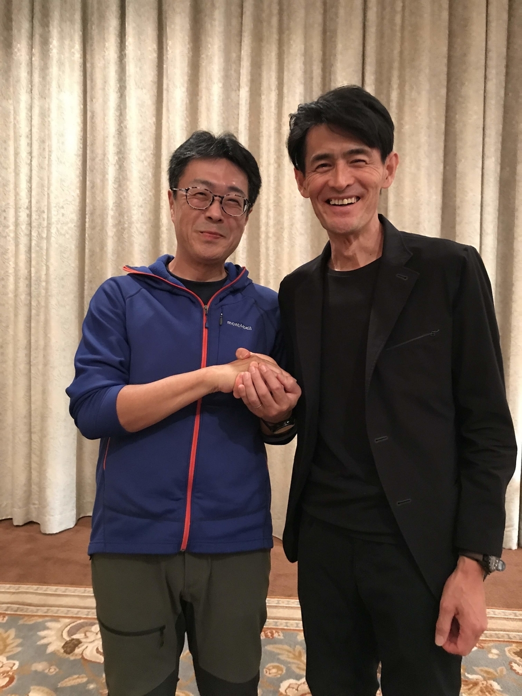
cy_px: 348
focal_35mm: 28
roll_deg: +0.5
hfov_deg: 49.7
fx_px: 563
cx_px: 261
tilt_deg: -2.4
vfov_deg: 63.4
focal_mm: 3.99
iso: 80
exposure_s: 1/6
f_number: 1.8
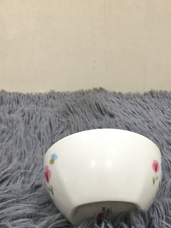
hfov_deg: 26.5
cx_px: 108
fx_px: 362
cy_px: 164
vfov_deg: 34.4
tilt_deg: -24.3
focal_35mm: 55
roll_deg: -3.2
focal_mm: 4.15
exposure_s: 1/33
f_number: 2.2
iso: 100
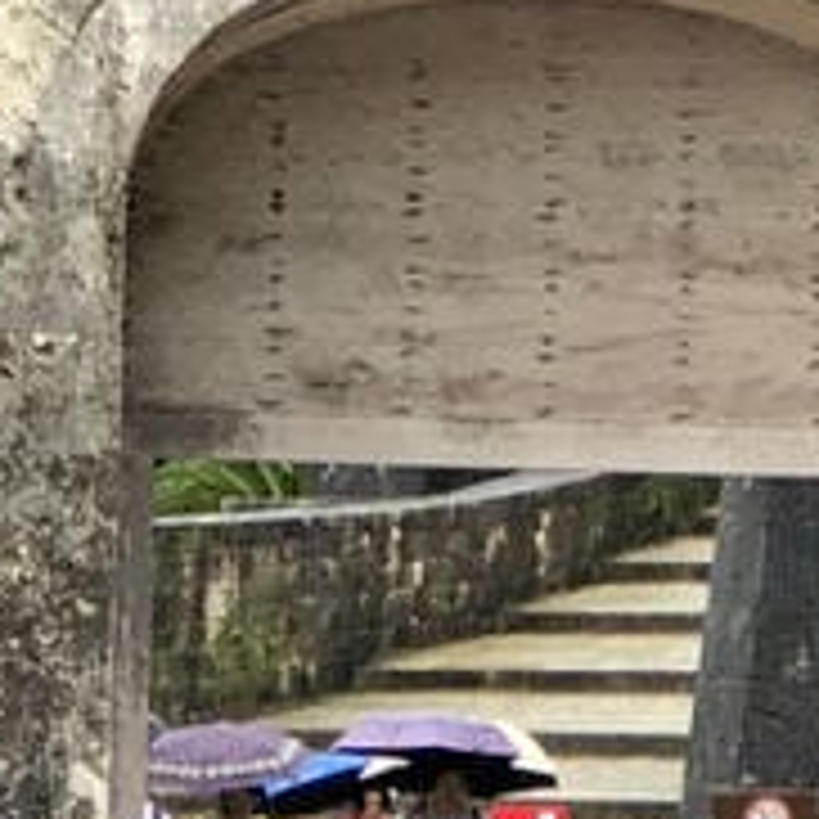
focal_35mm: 332
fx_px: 8887
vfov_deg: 5.2
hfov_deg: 5.3
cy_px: -328
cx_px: 760
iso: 25
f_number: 2.8
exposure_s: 1/121
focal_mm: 6.6
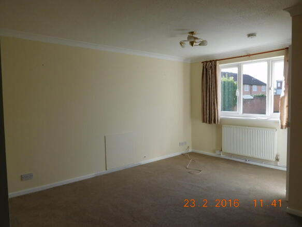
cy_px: 114
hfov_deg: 69.4
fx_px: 218
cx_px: 151
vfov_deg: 54.9
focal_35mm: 25
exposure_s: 1/250
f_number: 3.4
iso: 125
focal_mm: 4.5
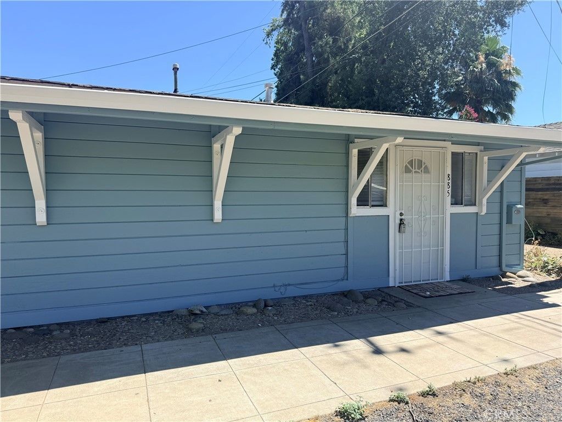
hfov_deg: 71.6
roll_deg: -0.1
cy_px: 211
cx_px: 281
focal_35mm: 24
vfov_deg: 56.8
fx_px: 390
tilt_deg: -2.3
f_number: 1.78
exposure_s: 1/2445
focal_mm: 6.76
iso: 80
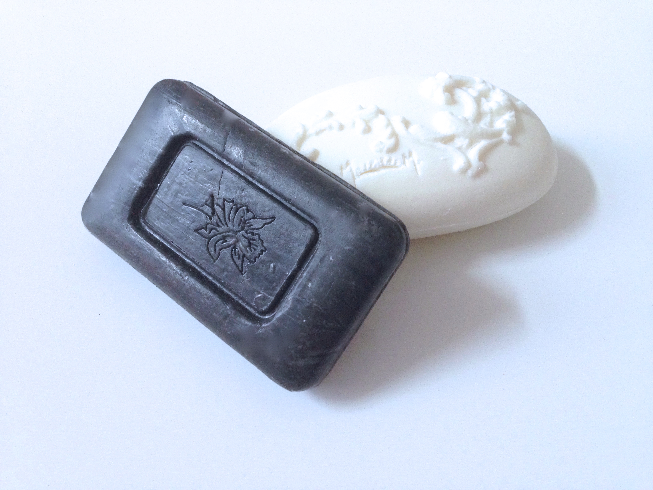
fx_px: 623
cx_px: 326
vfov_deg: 42.9
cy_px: 245
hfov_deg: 55.4
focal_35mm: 33
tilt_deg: -55.8
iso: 160
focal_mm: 4.12
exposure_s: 1/20
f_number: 2.4
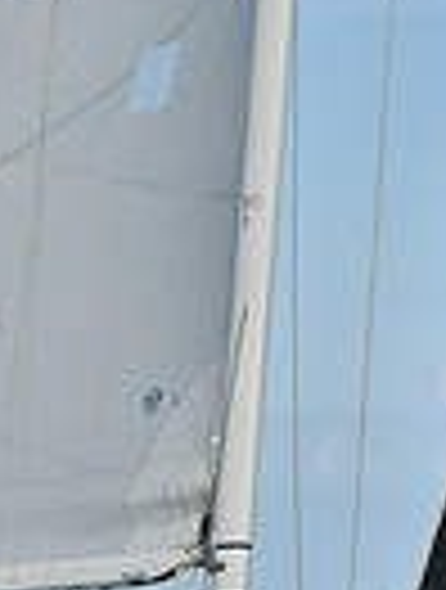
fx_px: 5949
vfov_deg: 5.7
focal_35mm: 348
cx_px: 239
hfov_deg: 4.3
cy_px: 552
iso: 320
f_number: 10
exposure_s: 1/1000
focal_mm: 82
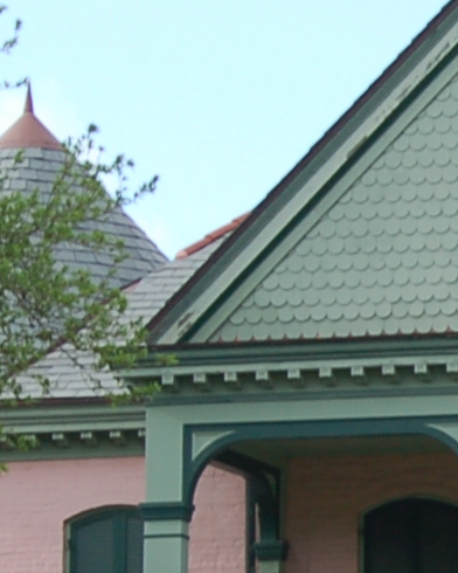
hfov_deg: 4.7
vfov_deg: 5.9
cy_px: 398
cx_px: 662
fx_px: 5558
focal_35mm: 328
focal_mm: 38
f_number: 8
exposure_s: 1/200
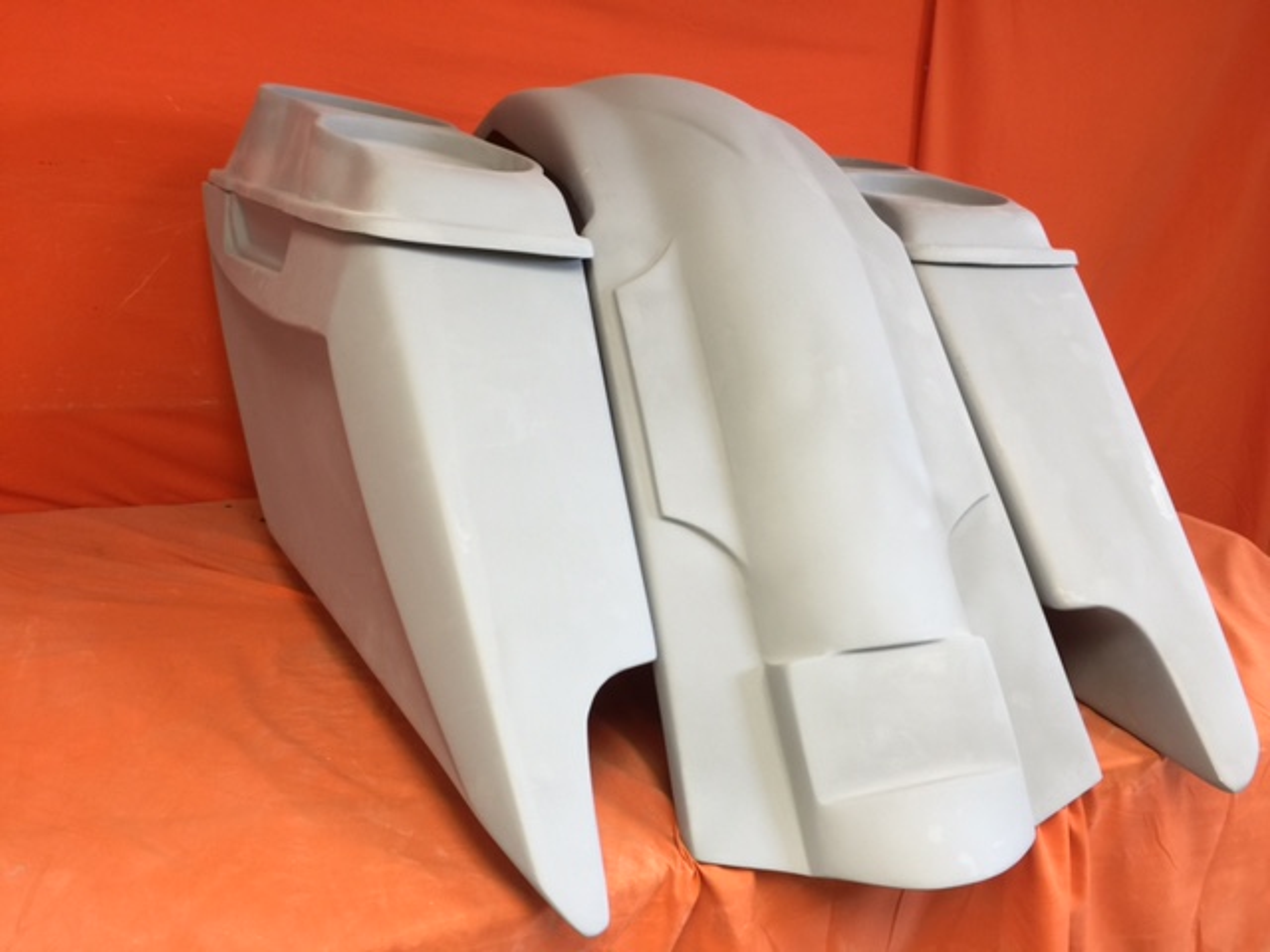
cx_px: 635
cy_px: 476
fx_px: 1064
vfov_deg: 48.2
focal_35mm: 29
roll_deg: -3.5
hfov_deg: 61.7
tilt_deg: -16.3
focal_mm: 4.15
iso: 32
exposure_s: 1/15
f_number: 2.2
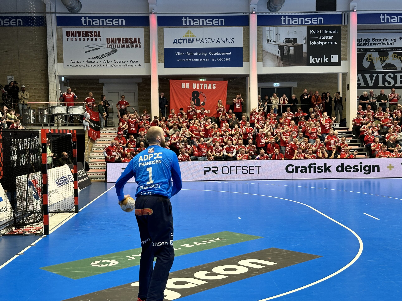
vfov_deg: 30.3
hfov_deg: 39.7
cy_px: 150
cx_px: 201
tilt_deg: -1.4
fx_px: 557
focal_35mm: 48
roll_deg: +1.3
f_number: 1.78
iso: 80
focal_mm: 6.86
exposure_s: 1/93
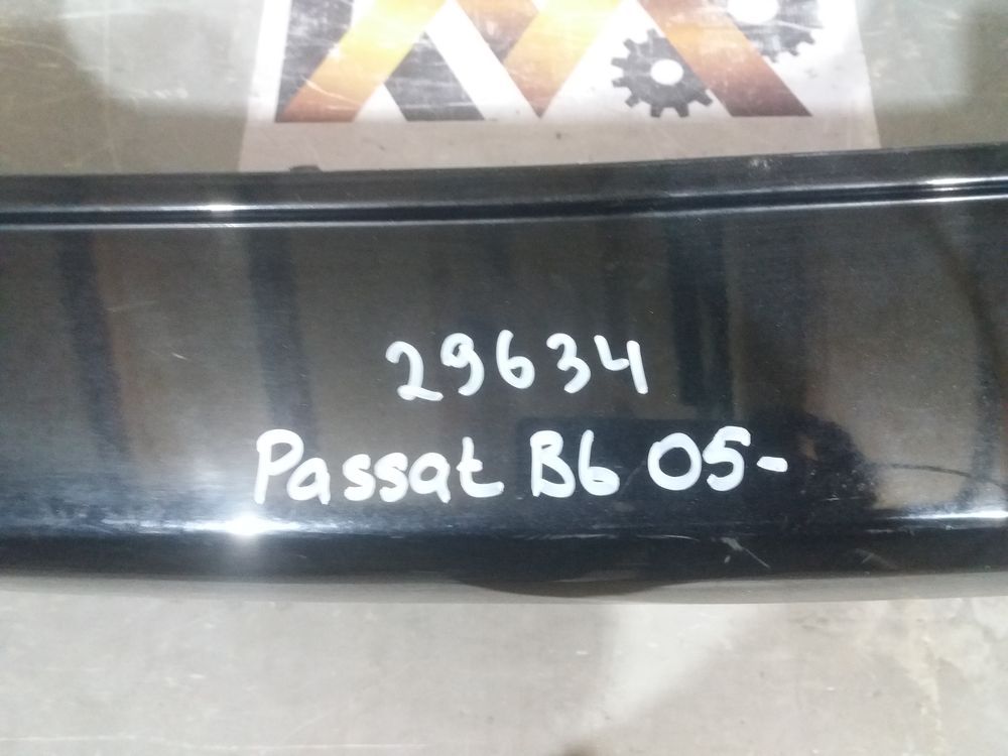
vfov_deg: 49.7
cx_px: 504
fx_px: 815
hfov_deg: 63.4
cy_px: 378
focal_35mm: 28
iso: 400
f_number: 1.9
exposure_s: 1/17
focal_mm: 3.7
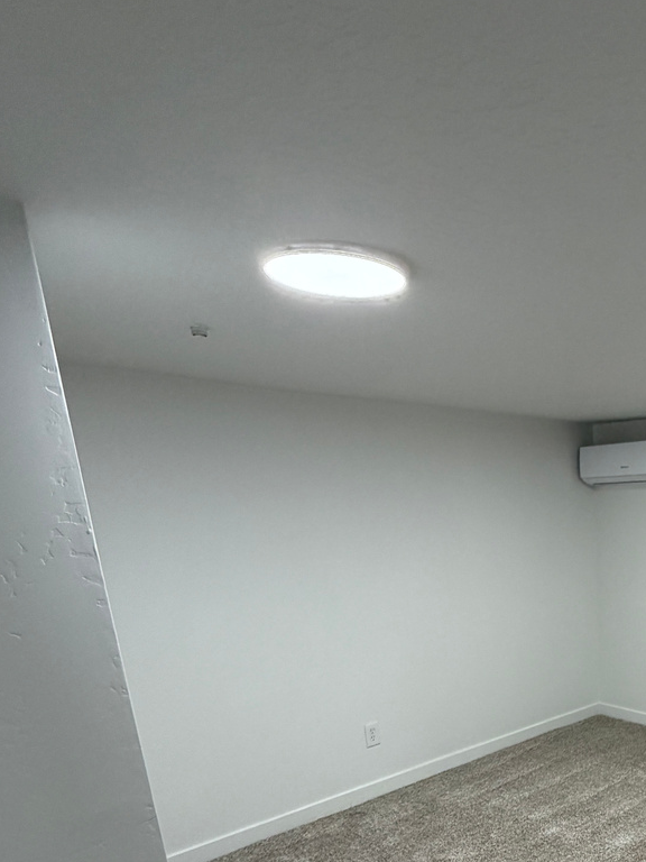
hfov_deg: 45.2
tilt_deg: -17.0
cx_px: 579
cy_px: 704
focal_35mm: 28
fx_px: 697
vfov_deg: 58.1
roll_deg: +0.1
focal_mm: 2.22
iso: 200
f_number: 2.2
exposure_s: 1/120
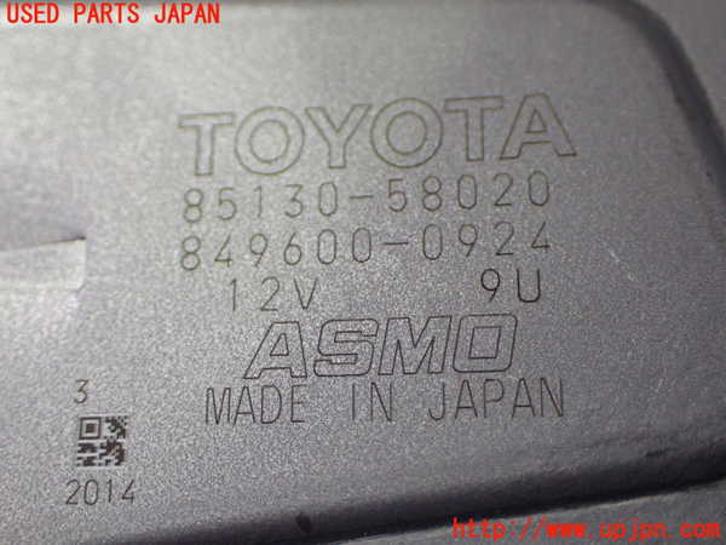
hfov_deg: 35.5
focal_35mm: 54
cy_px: 272
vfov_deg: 27.0
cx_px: 363
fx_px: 1133
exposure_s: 1/60
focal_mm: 9.65
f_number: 3.3
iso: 800
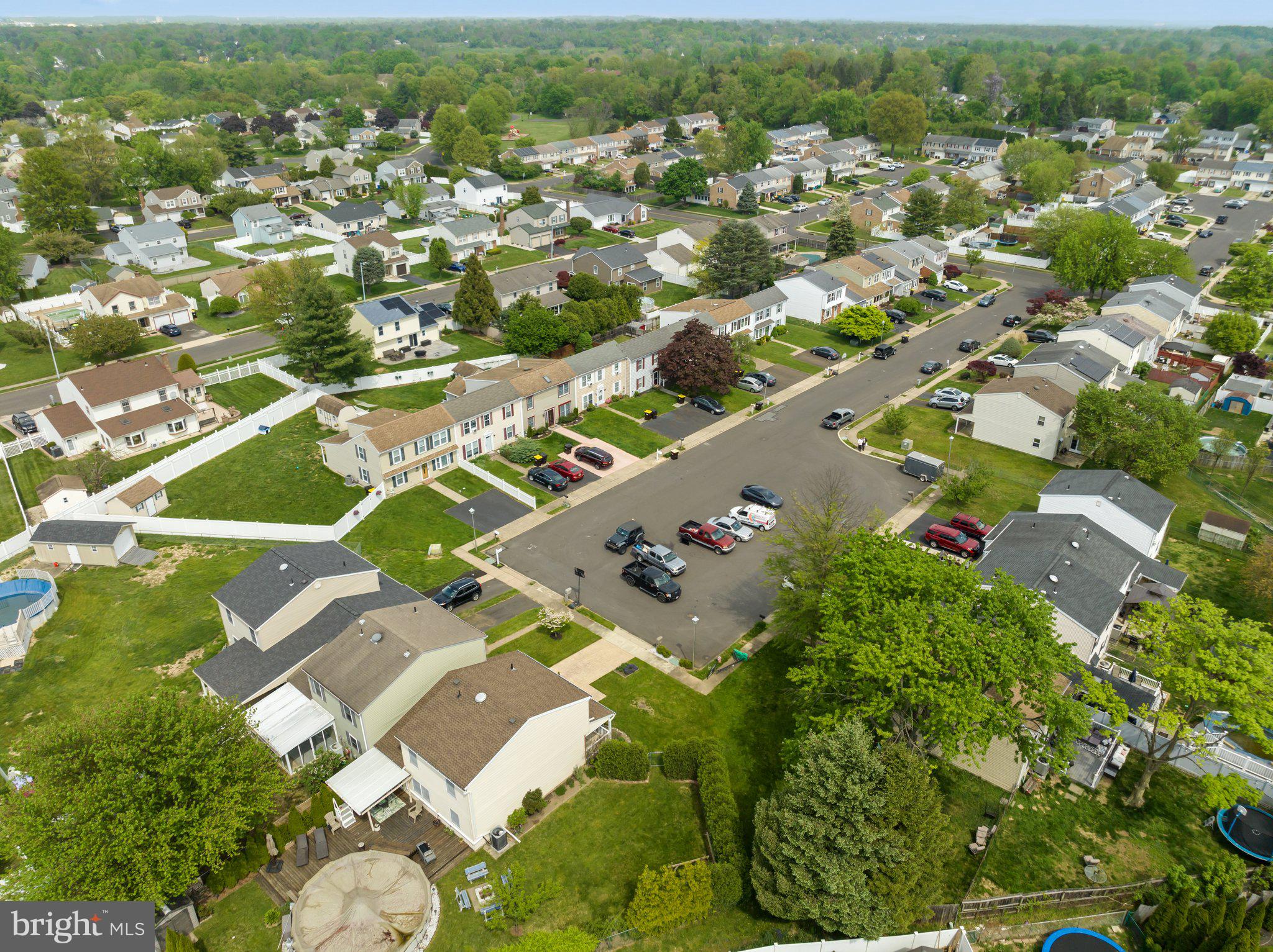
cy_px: 476
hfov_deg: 71.6
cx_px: 636
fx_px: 882
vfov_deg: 56.8
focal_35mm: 24
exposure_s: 1/200
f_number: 2.8
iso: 210
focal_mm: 12.29
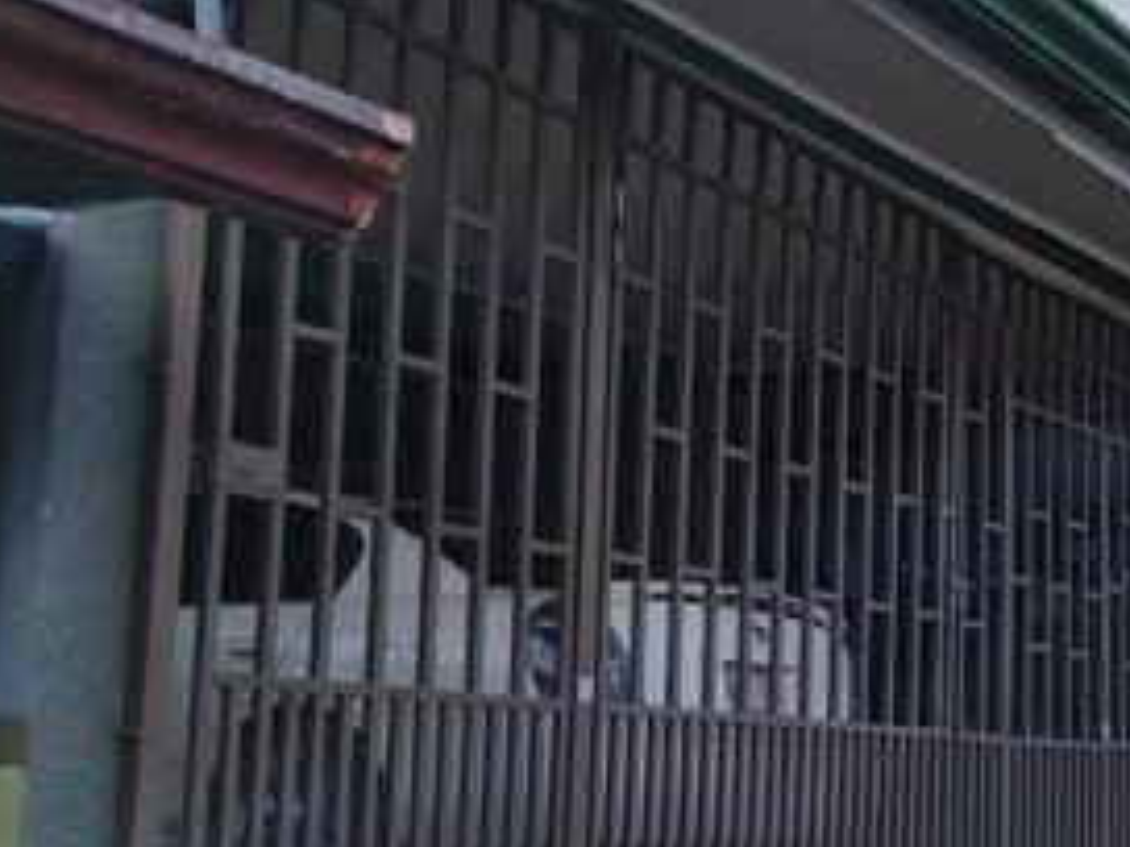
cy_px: 585
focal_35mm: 56
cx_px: 1265
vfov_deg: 25.9
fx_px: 1828
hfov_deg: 30.5
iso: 101
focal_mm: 5.25
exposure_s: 1/1486
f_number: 1.75
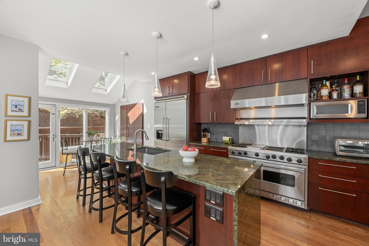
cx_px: 184
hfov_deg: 104.3
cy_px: 123
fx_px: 143
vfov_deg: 81.2
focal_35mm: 14
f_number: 8
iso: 320
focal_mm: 14
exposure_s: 1/20
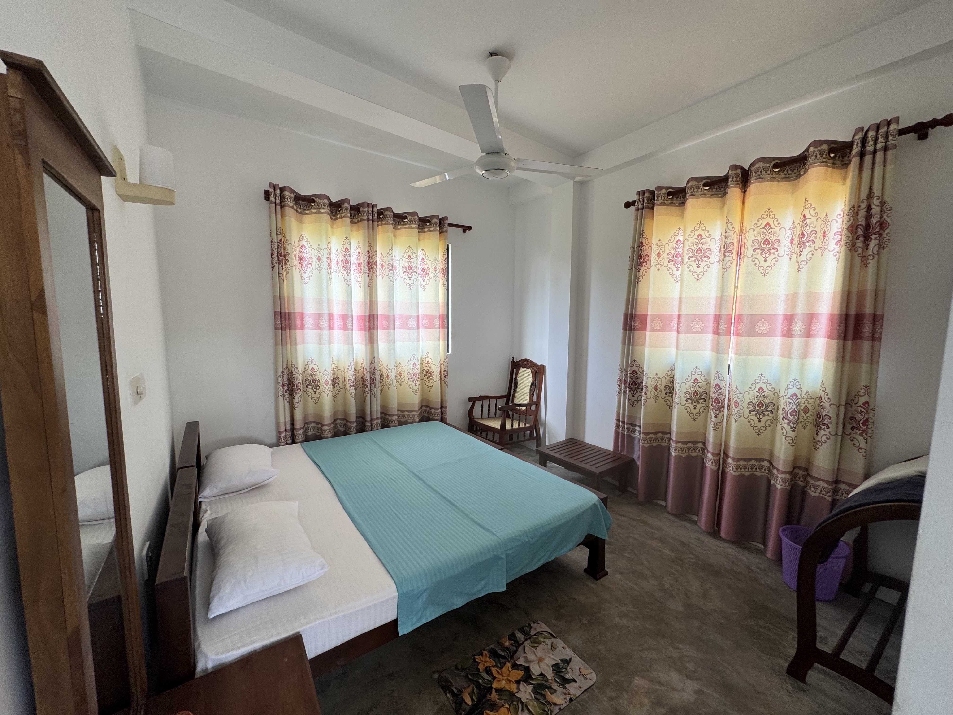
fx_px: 385
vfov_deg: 85.7
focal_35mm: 14
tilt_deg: -6.1
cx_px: 476
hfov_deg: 102.1
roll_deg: +0.0
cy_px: 358
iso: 80
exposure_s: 1/99
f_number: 2.2
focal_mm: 2.22
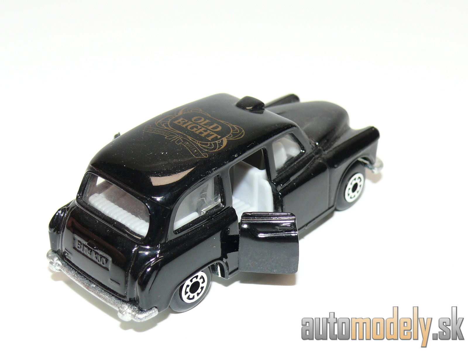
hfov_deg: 26.0
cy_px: 176
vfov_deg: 19.6
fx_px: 1014
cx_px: 234
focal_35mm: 75
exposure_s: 1/30
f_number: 4
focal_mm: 11.3
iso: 100
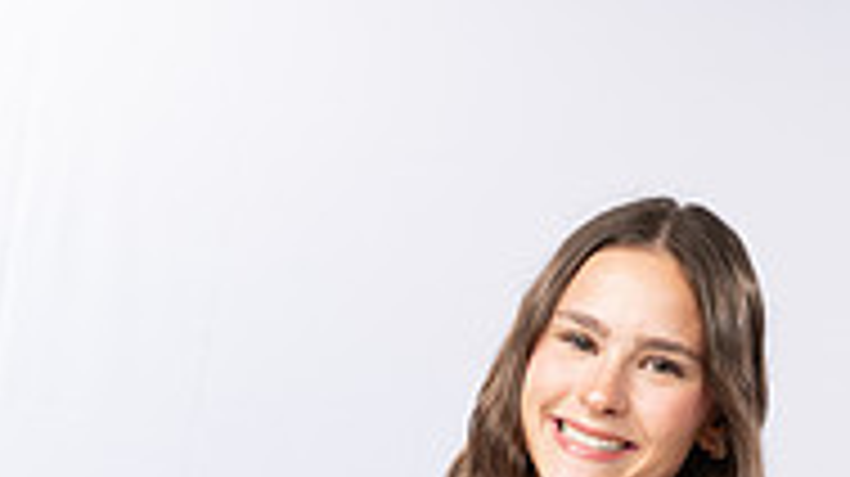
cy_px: 1008
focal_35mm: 132
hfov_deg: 16.3
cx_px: 490
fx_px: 2973
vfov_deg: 8.6
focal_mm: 53
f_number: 5.6
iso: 160
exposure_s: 1/250
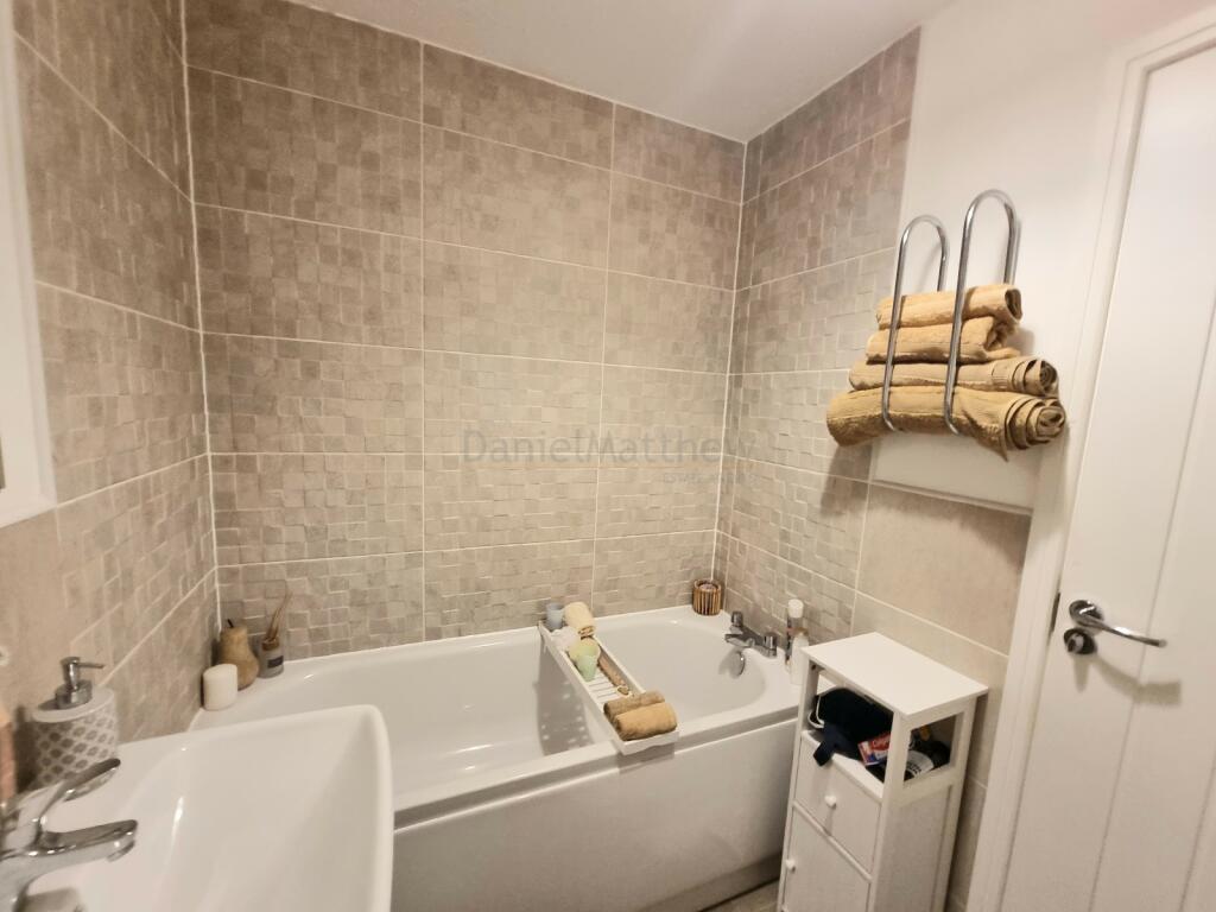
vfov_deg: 89.9
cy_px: 456
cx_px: 608
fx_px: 457
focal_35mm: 13
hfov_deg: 106.2
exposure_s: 1/40
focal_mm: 2.2
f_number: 2.2
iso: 320
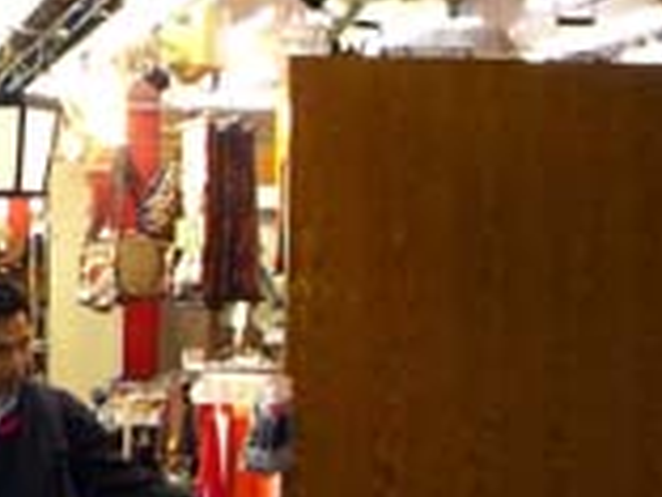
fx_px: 2563
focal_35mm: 134
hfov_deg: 13.7
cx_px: -395
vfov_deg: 11.1
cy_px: 193
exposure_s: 1/50
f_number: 2.7
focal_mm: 6.2
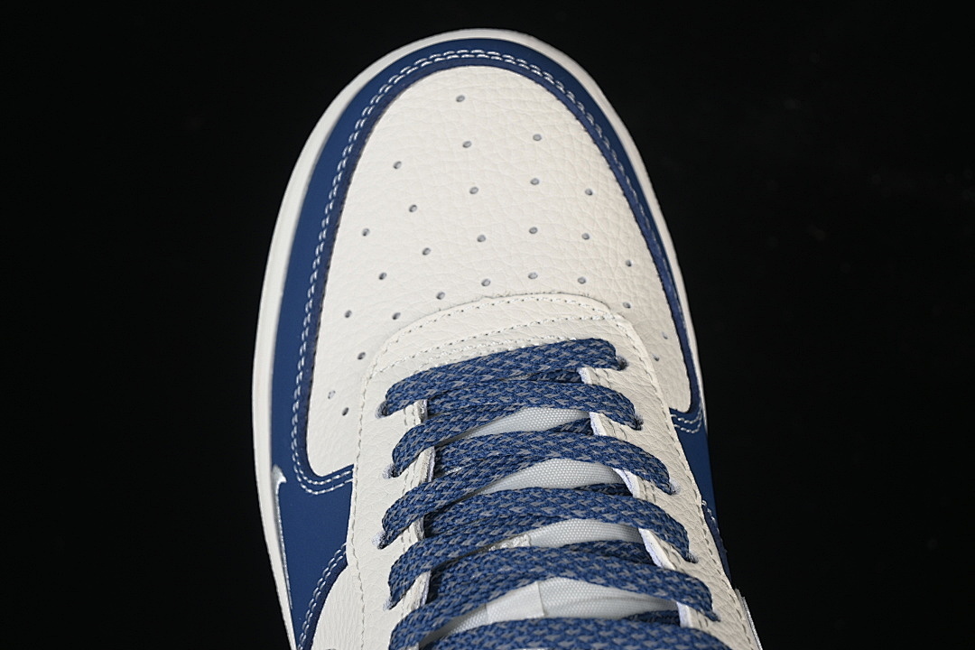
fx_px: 2031
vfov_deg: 18.2
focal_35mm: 75
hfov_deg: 27.0
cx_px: 488
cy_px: 325
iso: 160
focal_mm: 50
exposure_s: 1/60
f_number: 7.1
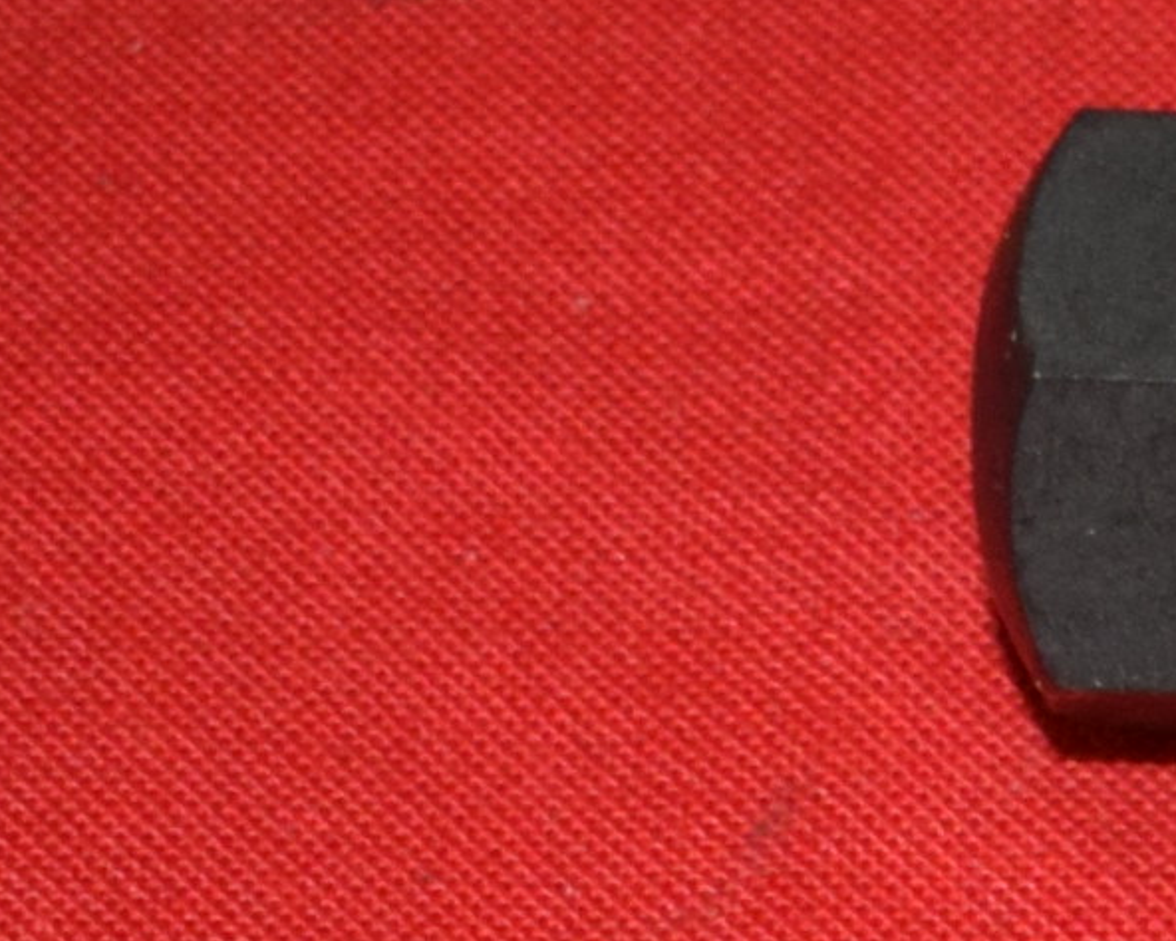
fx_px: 11907
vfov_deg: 4.4
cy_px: 2765
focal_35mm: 342
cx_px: 3427
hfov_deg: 5.4
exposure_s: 1/200
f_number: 5
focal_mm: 32
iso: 1250
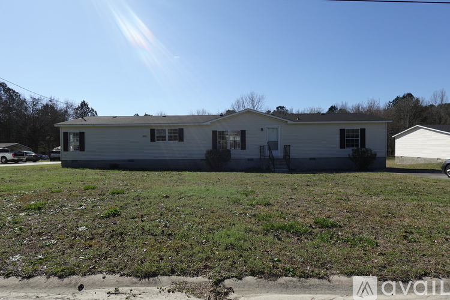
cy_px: 150
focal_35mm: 20
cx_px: 225
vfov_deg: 61.9
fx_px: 250
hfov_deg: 84.0
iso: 125
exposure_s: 1/640
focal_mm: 7.6
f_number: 5.6
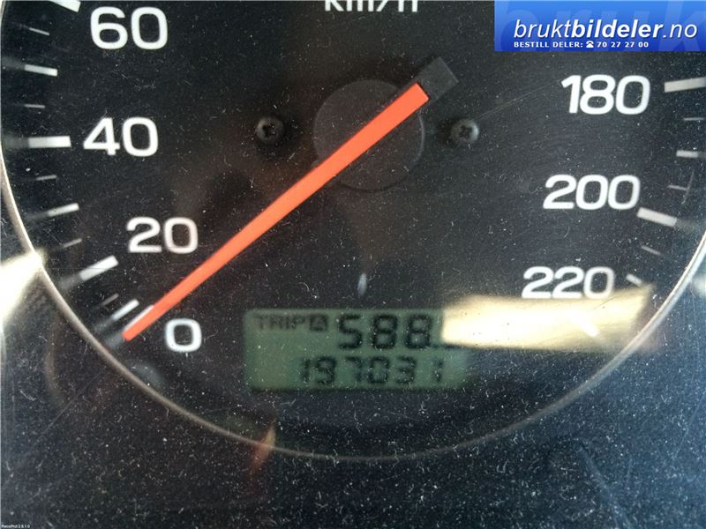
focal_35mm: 29
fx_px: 591
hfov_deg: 61.7
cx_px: 353
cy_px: 264
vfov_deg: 48.2
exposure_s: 1/17
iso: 250
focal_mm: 4.15
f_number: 2.2
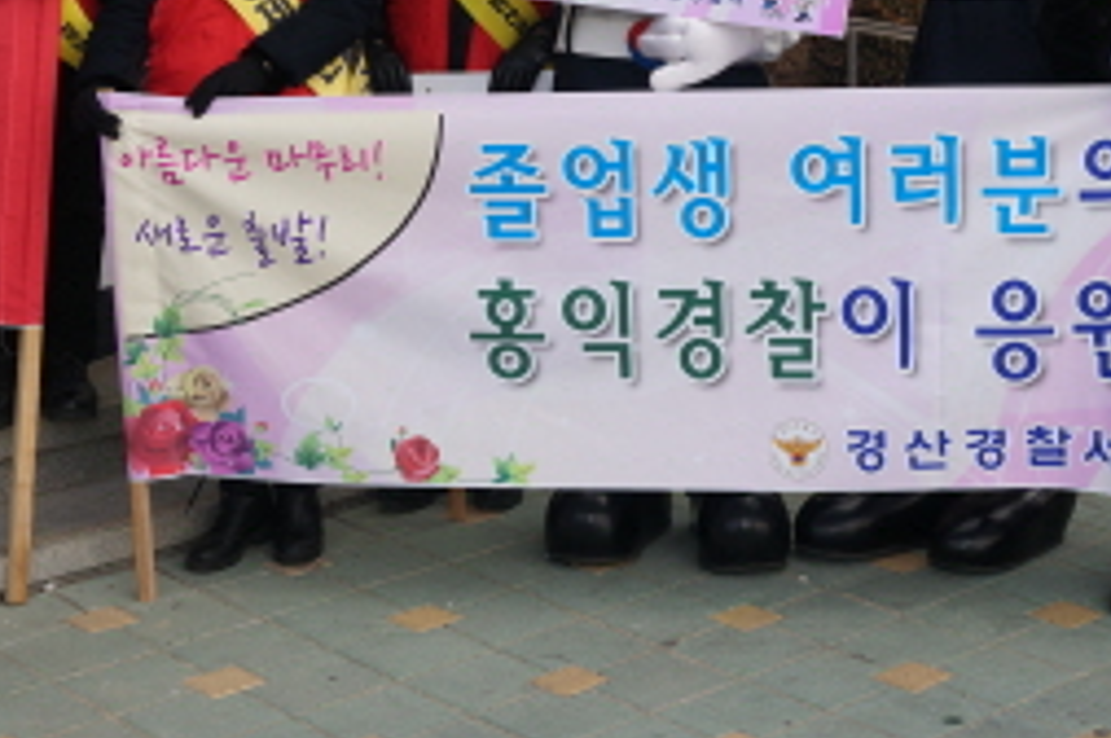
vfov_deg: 17.4
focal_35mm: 77
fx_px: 2373
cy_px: 59
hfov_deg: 26.0
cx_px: 852
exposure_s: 1/100
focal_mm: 26
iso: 100
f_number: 7.1
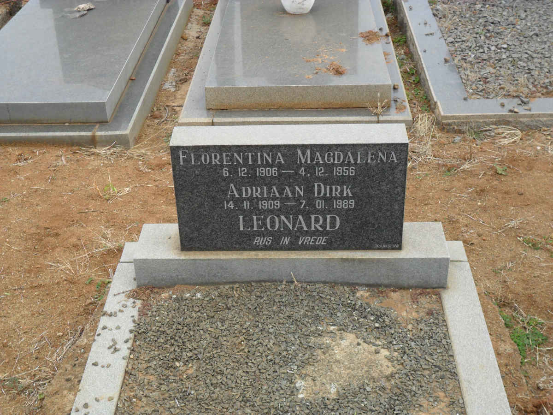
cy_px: 208
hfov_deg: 36.8
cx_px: 276
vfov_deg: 28.0
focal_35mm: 52
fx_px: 831
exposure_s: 1/180
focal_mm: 9.3
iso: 100
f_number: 5
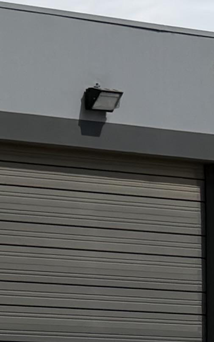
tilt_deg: +4.6
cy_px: 195
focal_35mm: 180
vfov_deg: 11.6
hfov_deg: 5.6
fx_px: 1678
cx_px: -810
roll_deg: -1.6
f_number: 1.78
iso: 80
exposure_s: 1/6173
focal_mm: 6.76
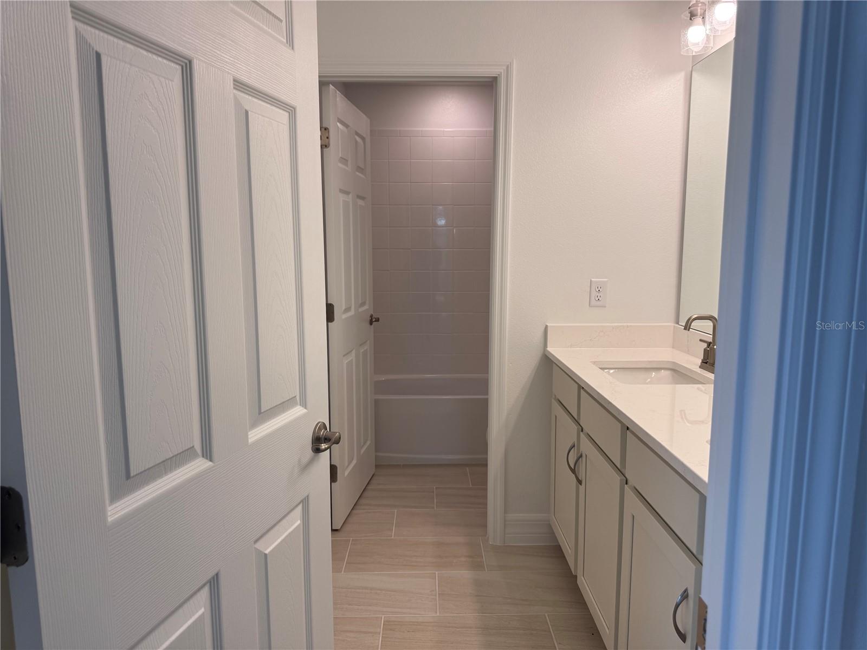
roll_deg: -0.9
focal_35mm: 24
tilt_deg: -8.1
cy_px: 325
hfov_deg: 71.6
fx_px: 601
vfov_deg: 56.8
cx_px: 434
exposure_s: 1/256
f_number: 1.78
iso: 64
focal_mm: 6.76
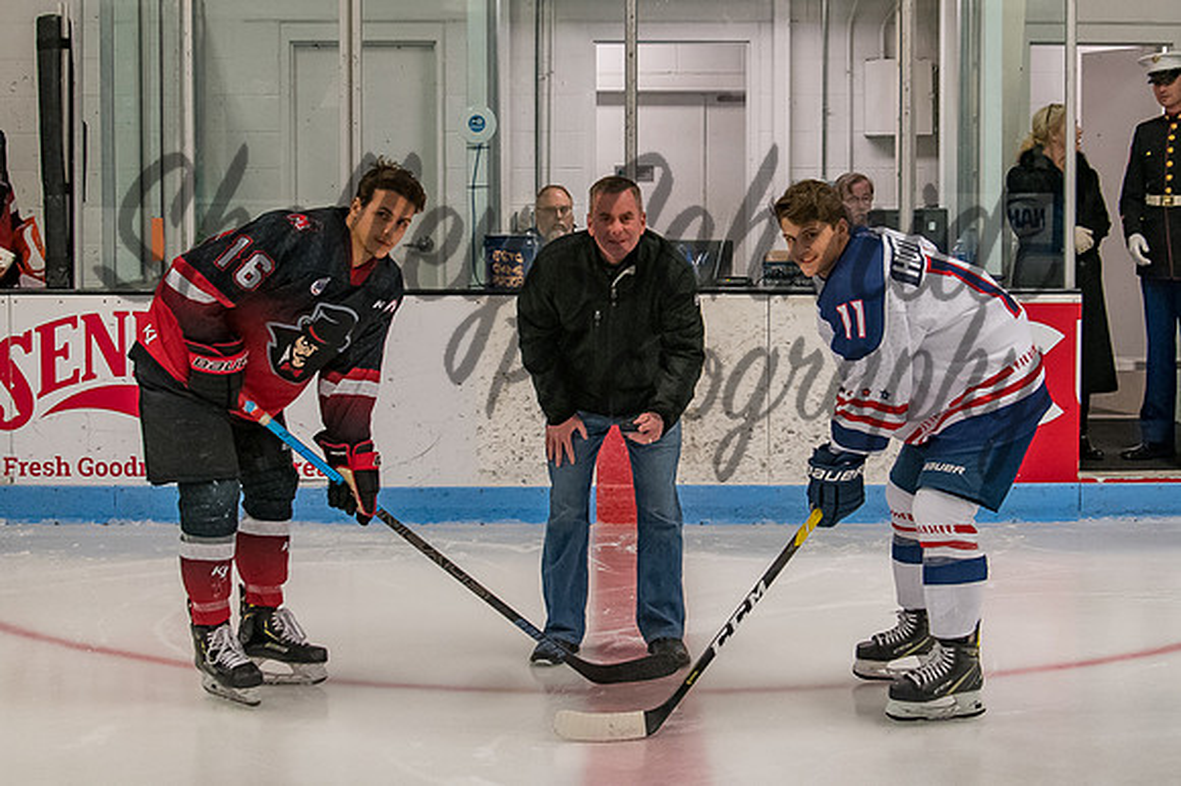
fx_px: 2016
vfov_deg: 22.0
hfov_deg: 32.6
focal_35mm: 61
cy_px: 286
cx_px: 656
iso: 2500
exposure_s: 1/250
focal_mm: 28
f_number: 4
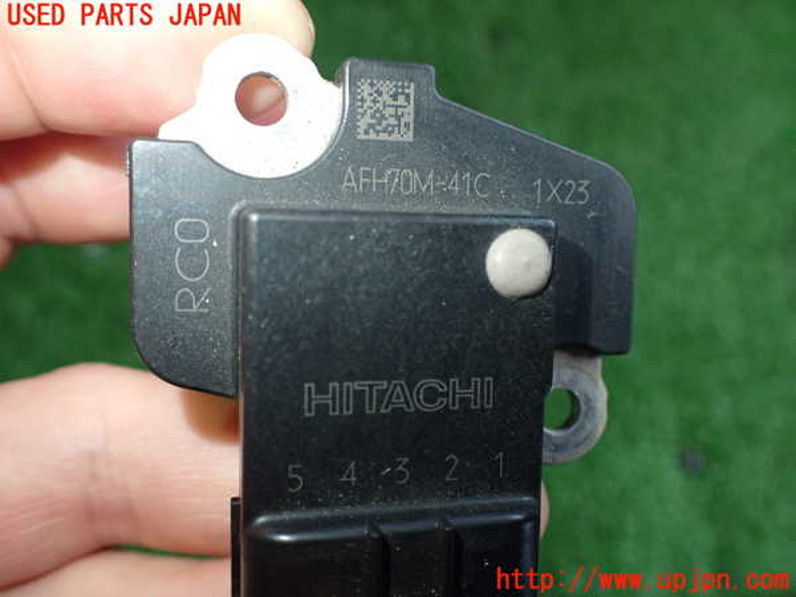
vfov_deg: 46.8
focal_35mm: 30
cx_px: 398
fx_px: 690
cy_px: 298
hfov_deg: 60.0
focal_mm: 5.4
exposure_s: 1/125
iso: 400
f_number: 2.3
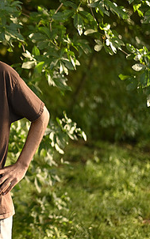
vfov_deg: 21.2
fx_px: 640
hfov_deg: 13.0
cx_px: -40
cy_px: 114
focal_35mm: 98
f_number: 2.2
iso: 125
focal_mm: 50
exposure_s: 1/250
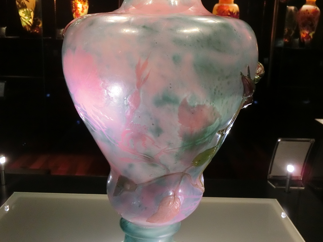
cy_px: 121
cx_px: 162
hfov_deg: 47.9
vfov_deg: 36.8
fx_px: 364
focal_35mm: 39
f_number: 4.1
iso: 800
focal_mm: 6.9
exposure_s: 1/40
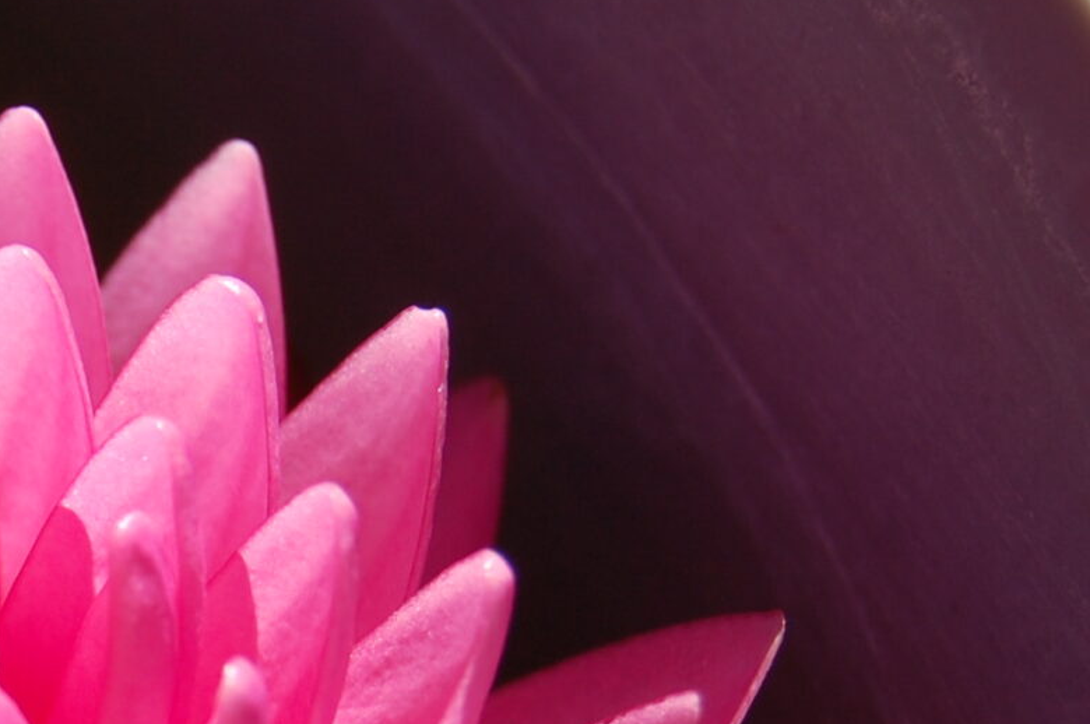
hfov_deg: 9.1
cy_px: 991
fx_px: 6702
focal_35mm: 222
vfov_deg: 6.1
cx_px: -341
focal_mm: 45
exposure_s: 1/320
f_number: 9
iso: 200
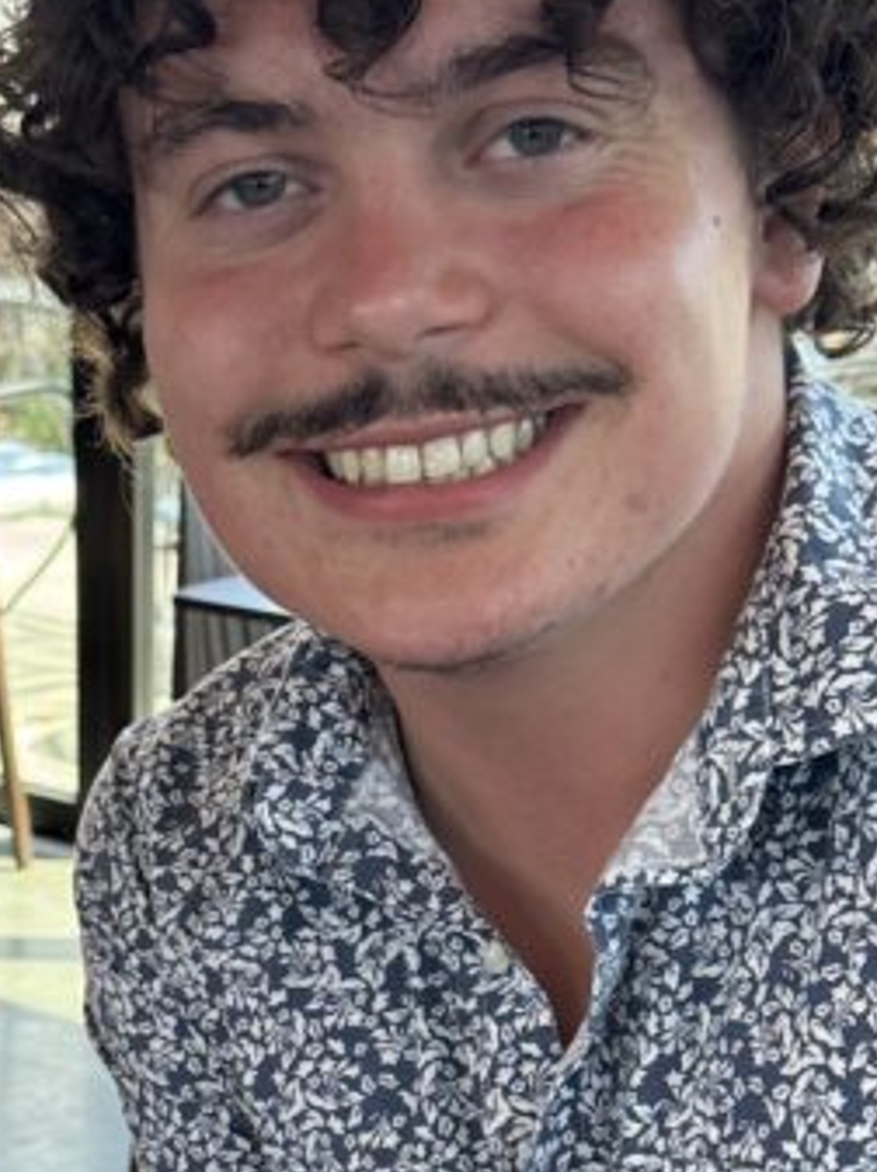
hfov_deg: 20.1
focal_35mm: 73
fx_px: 2471
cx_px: 341
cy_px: 1134
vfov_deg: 25.6
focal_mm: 6.76
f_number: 1.78
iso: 100
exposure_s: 1/167
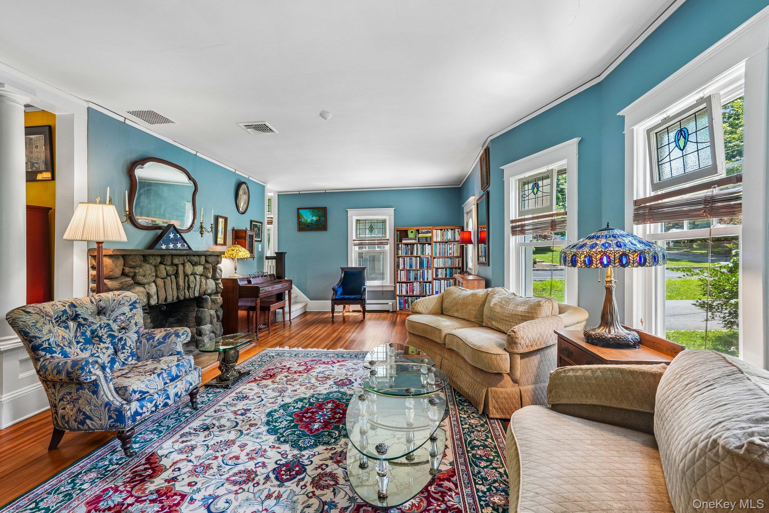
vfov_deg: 73.7
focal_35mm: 16
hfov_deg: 96.7
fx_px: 342
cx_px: 384
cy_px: 256
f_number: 9
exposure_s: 1/10
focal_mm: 16
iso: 400
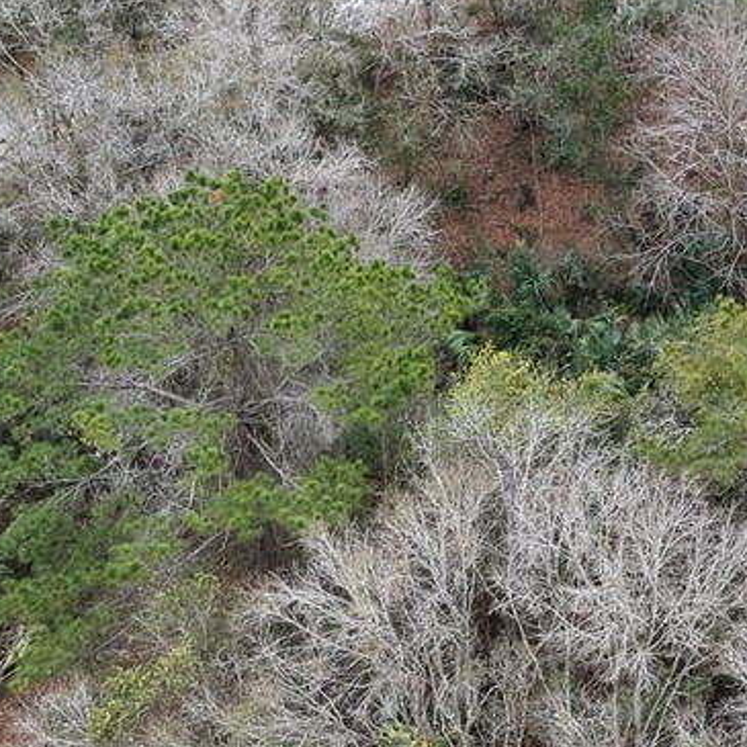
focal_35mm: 93
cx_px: 1244
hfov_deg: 16.4
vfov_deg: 18.1
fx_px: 2271
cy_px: -39
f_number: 1.8
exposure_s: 1/240
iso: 120
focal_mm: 8.67
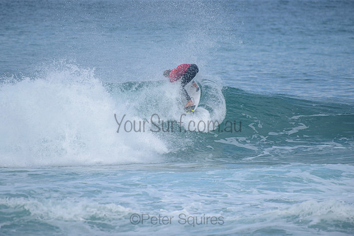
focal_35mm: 552
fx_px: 5425
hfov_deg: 3.7
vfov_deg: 2.5
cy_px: 111
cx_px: 164
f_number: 5.6
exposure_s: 1/2000
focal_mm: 500
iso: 320
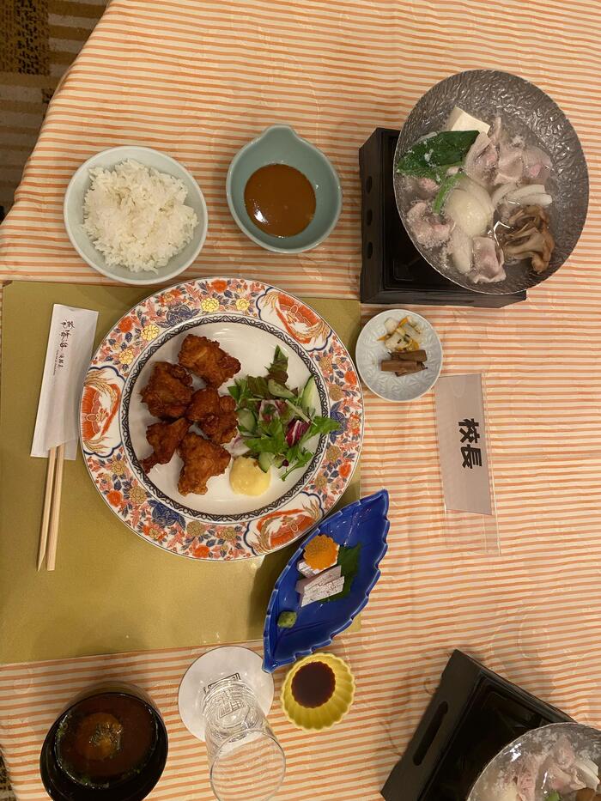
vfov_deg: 67.3
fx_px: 602
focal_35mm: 26
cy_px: 400
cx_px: 300
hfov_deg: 53.1
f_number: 1.8
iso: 125
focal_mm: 4.2
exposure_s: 1/60
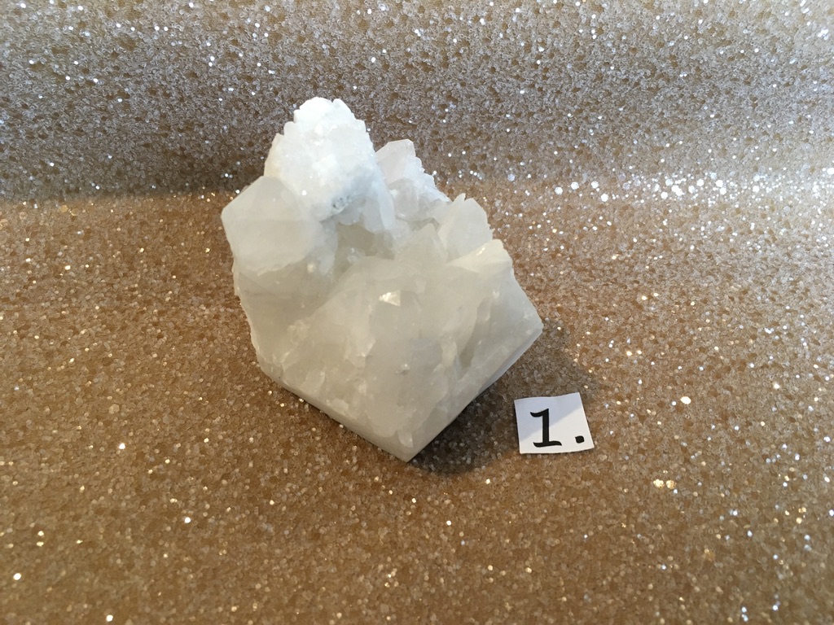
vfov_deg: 48.2
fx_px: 699
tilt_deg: -41.6
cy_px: 312
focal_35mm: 29
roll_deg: -2.2
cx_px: 417
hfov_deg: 61.7
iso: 160
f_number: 2.2
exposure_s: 1/33
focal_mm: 4.15
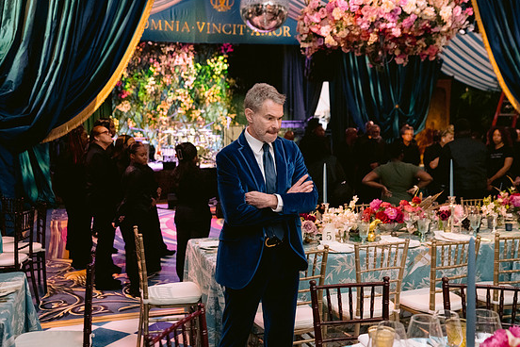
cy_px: 176
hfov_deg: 51.9
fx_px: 534
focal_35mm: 37
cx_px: 250
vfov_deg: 35.9
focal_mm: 35
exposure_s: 1/100
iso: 3200
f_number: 2.8
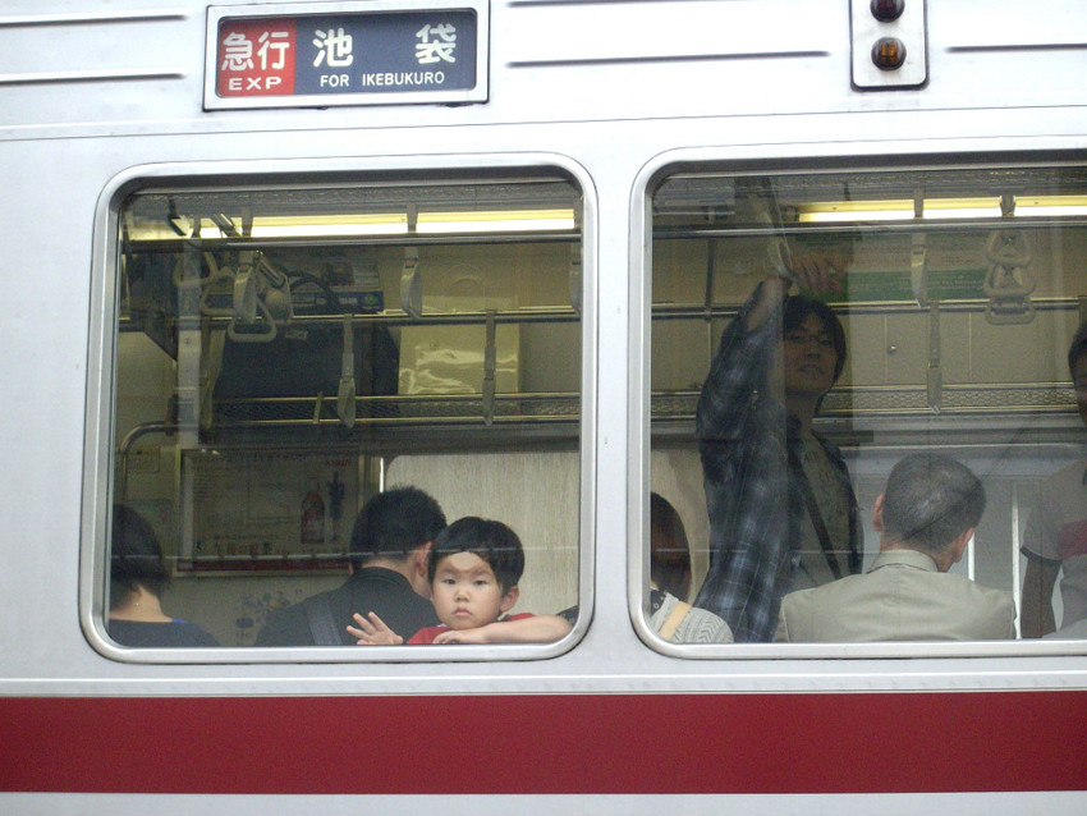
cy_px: 408
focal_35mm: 112
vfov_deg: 13.2
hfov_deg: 17.6
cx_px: 544
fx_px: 3518
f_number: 5.2
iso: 160
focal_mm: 18.6
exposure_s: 1/125
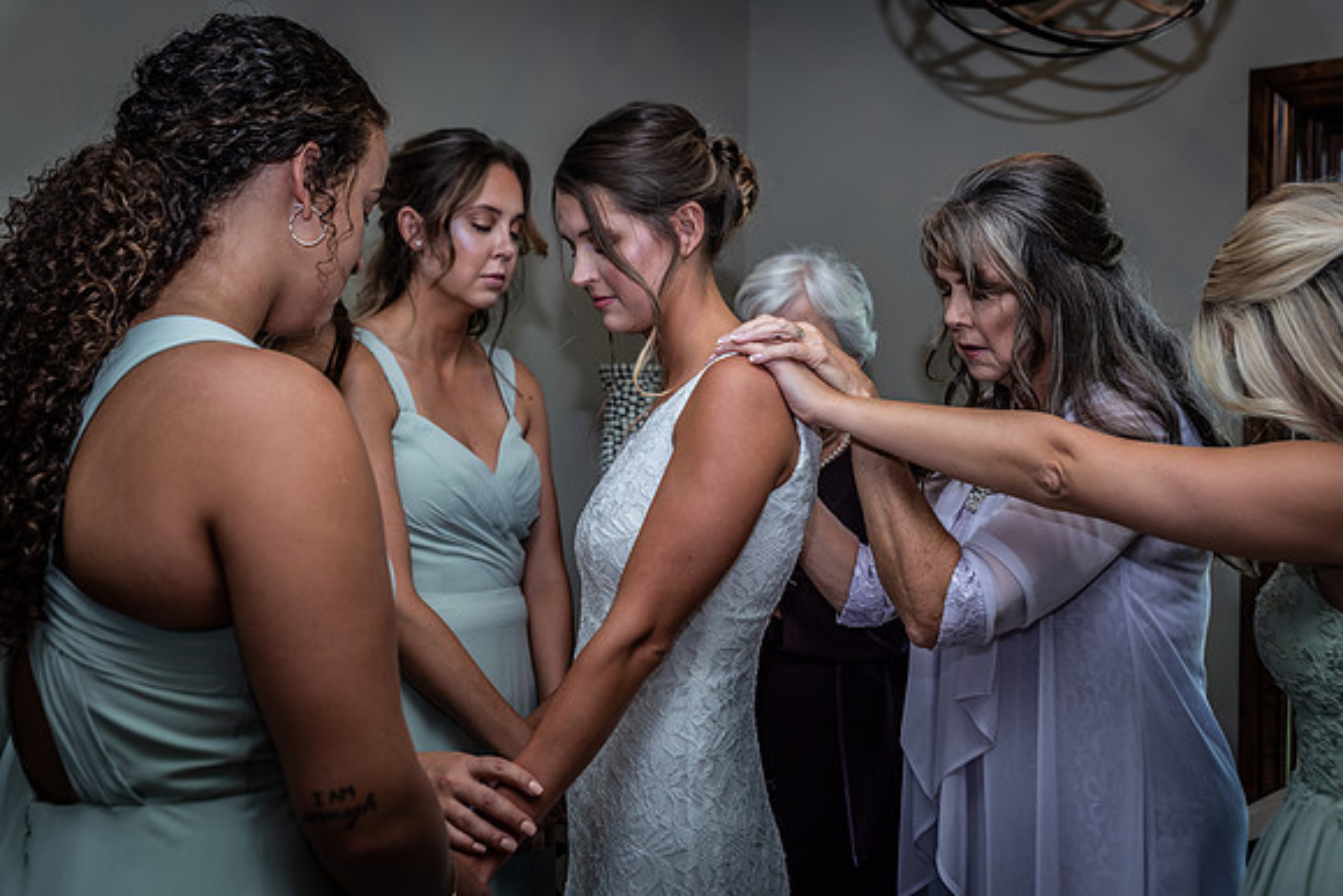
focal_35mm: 42
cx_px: 672
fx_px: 1567
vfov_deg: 31.9
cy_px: 448
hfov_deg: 46.4
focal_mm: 42
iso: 250
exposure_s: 1/160
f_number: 4.5
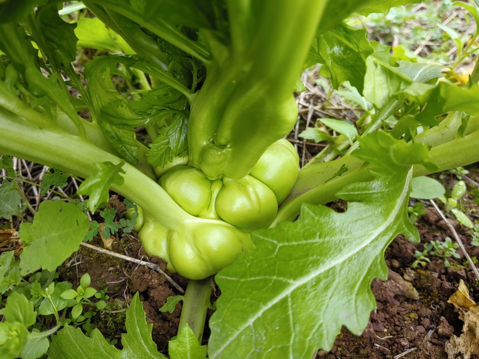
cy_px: 180
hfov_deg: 65.3
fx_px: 374
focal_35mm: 27
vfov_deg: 51.4
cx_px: 240
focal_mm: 5.52
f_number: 1.9
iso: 64
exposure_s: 1/100
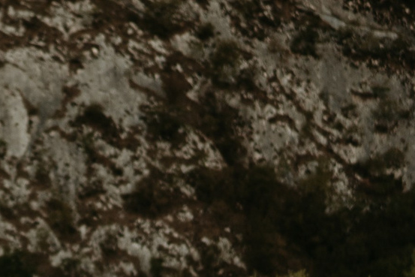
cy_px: 370
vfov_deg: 8.4
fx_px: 1868
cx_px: -184
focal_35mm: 162
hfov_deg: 12.2
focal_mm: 35
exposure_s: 1/2500
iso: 125
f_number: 1.4
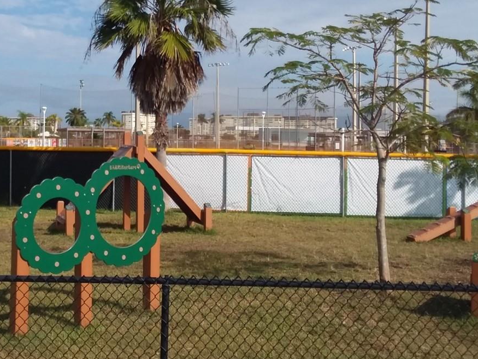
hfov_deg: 35.4
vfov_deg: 27.5
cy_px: 144
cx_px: 125
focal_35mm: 53
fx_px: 732
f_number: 1.9
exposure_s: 1/2442
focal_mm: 2.47
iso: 40
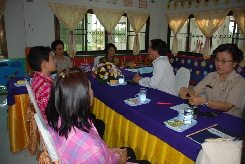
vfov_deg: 48.1
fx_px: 184
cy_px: 82
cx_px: 122
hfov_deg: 67.3
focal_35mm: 27
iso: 200
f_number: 3.5
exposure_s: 1/60
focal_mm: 18
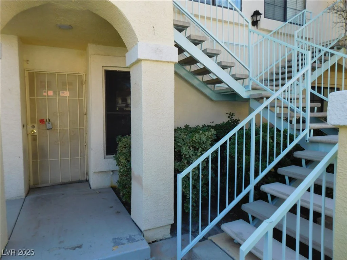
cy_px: 130
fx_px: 231
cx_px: 174
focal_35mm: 23
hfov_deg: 73.9
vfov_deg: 58.9
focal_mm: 4
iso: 125
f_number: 3
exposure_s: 1/320
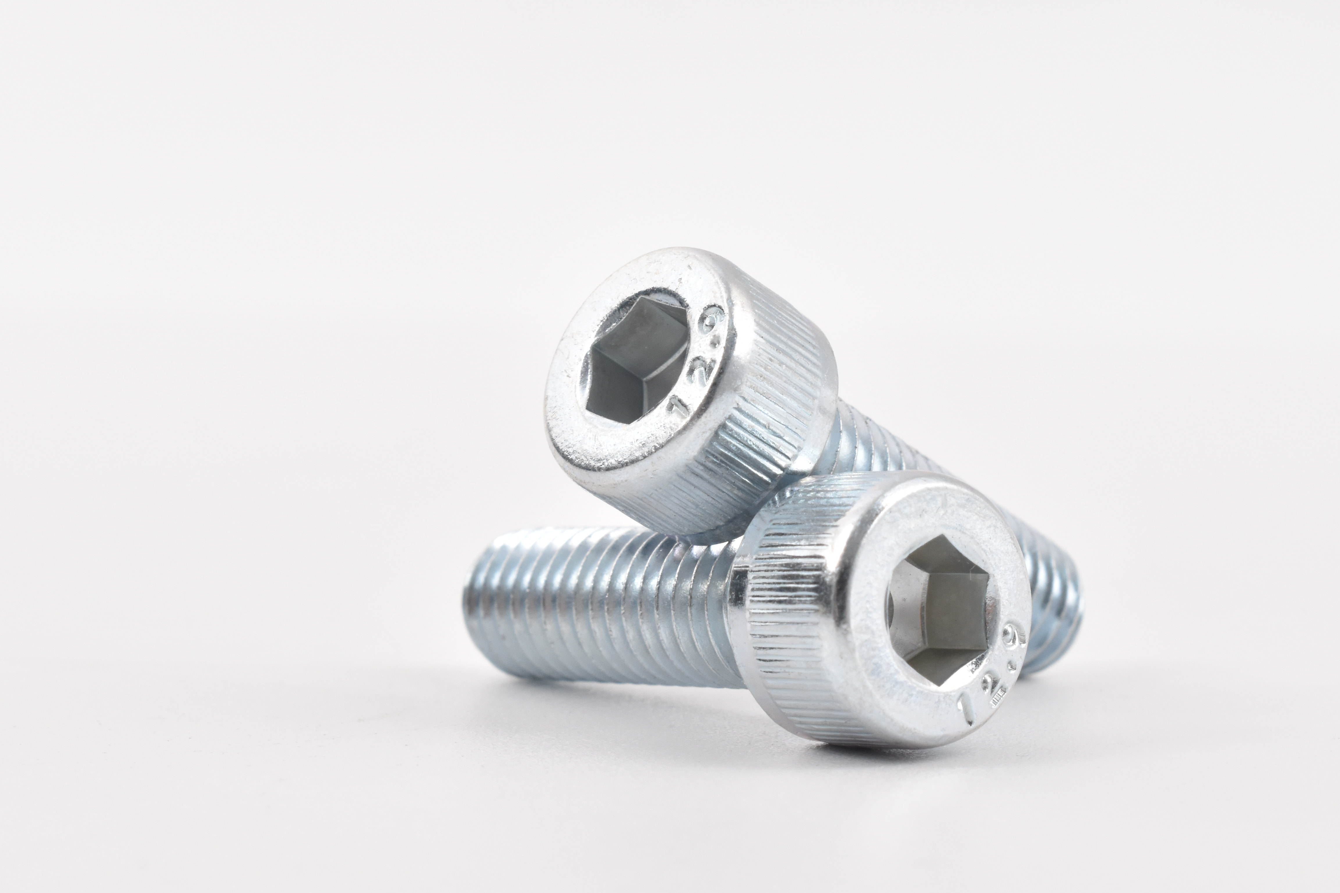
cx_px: 734
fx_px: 4007
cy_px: 354
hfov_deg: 19.0
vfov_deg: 12.7
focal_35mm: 108
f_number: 16
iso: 800
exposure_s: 1/80
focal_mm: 55
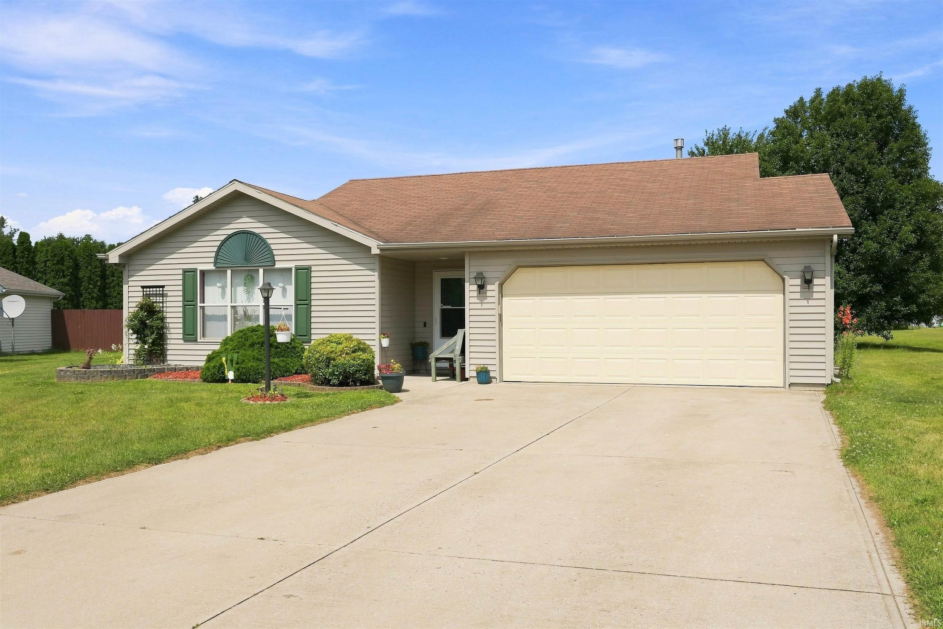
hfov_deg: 63.2
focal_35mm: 29
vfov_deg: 44.6
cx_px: 472
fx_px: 766
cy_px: 314
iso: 800
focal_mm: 19.5
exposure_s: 1/2000
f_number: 8
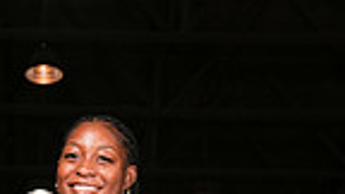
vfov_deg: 7.7
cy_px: 503
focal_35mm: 144
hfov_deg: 14.8
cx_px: 65
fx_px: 1317
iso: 250
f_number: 6.3
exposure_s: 1/200
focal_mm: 44
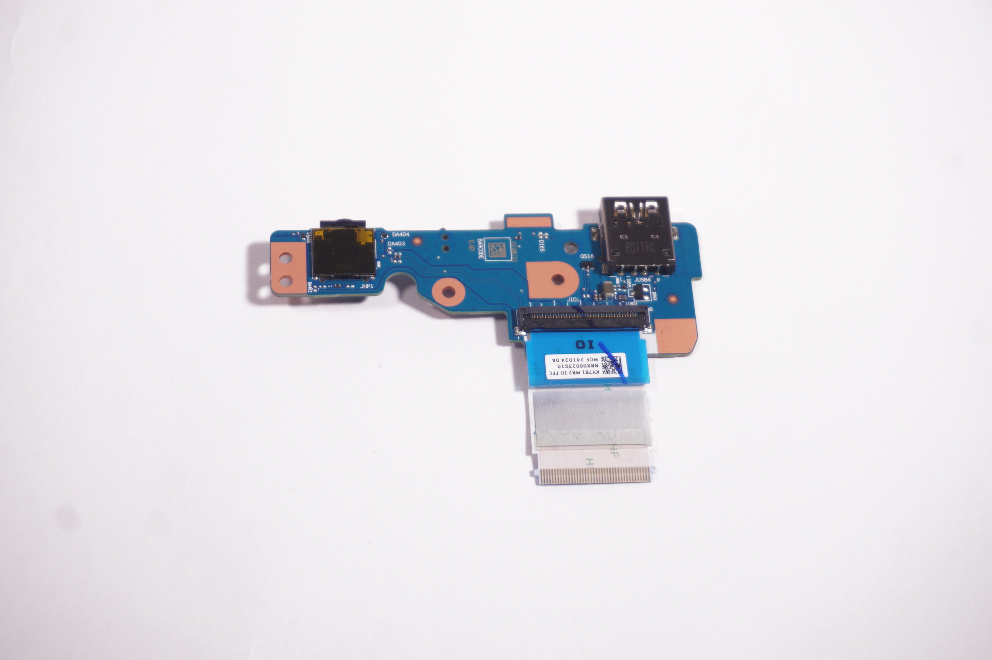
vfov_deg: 18.9
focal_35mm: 72
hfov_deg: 28.1
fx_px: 1982
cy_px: 330
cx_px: 496
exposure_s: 1/13
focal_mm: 48
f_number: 5.6
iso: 200
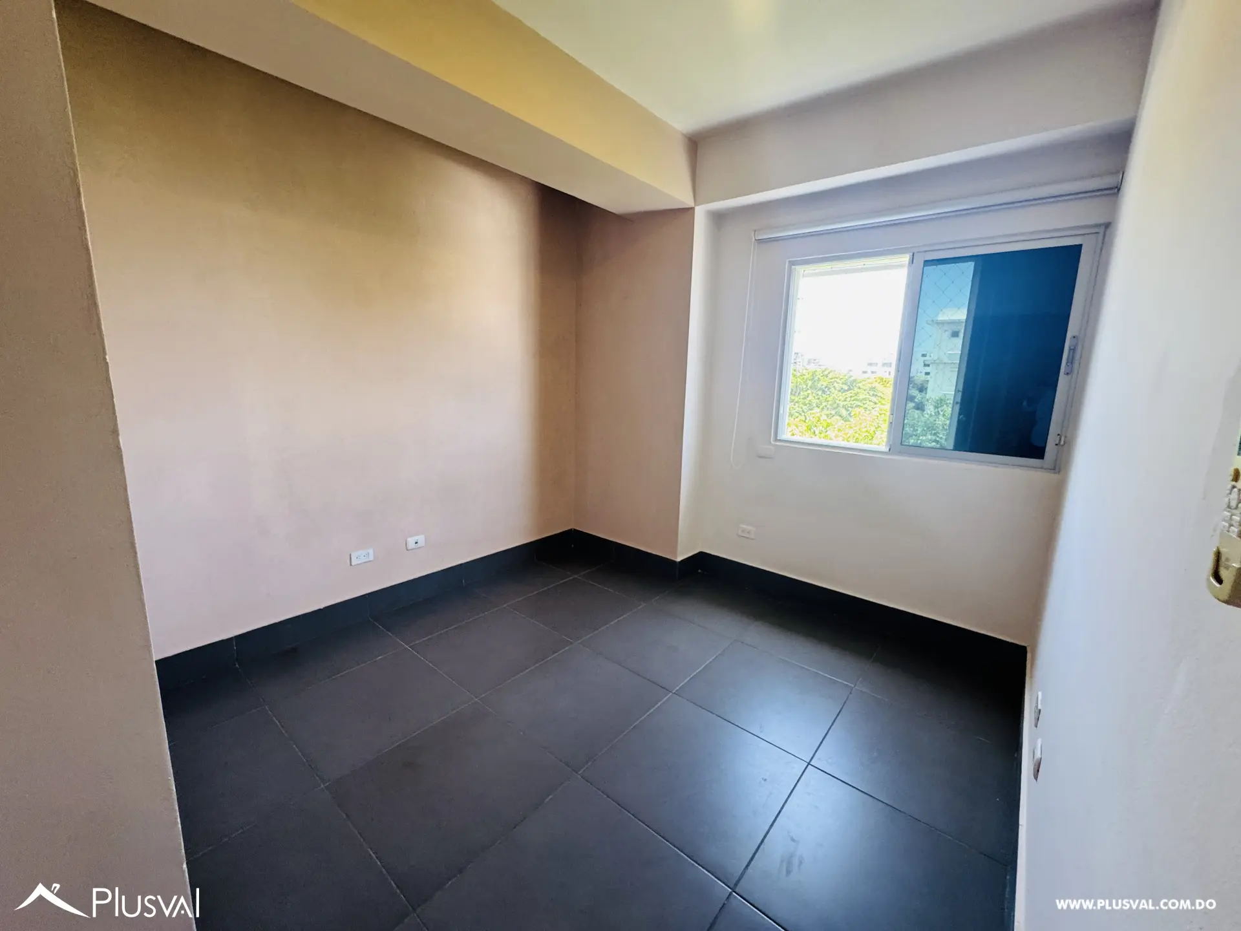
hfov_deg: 102.1
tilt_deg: -9.7
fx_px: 502
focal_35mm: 14
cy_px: 466
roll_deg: -1.4
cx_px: 620
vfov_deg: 85.7
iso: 200
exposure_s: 1/120
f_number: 2.2
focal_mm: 2.22
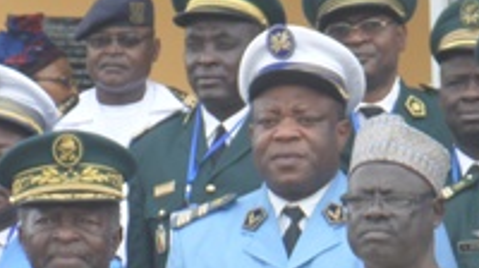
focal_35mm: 320
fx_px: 4060
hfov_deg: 6.7
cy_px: 313
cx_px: 322
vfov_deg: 3.8
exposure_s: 1/60
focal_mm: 19.8
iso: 80
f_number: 5.7
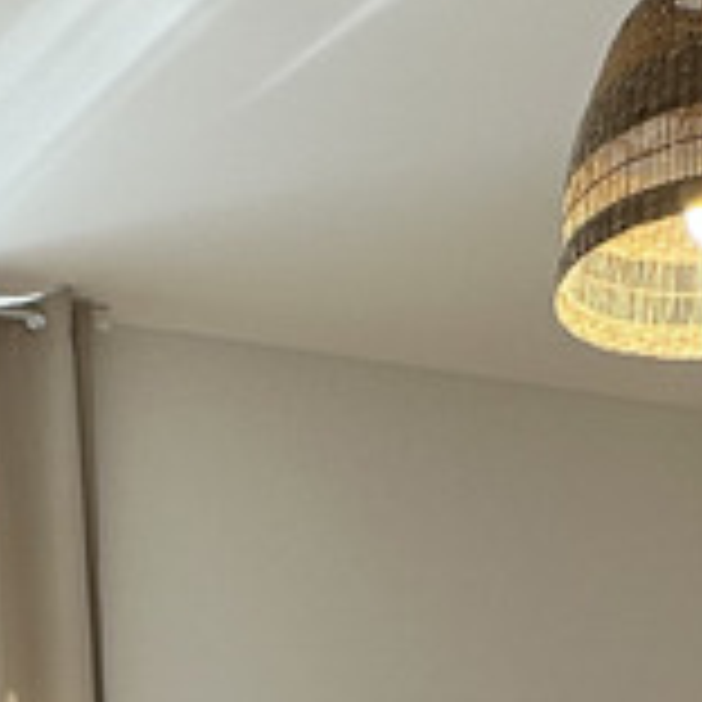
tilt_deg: +0.9
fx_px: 1858
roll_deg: +1.1
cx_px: 45
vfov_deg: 18.5
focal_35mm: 81
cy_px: 1112
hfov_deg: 20.9
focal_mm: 2.22
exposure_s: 1/100
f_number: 2.2
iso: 125
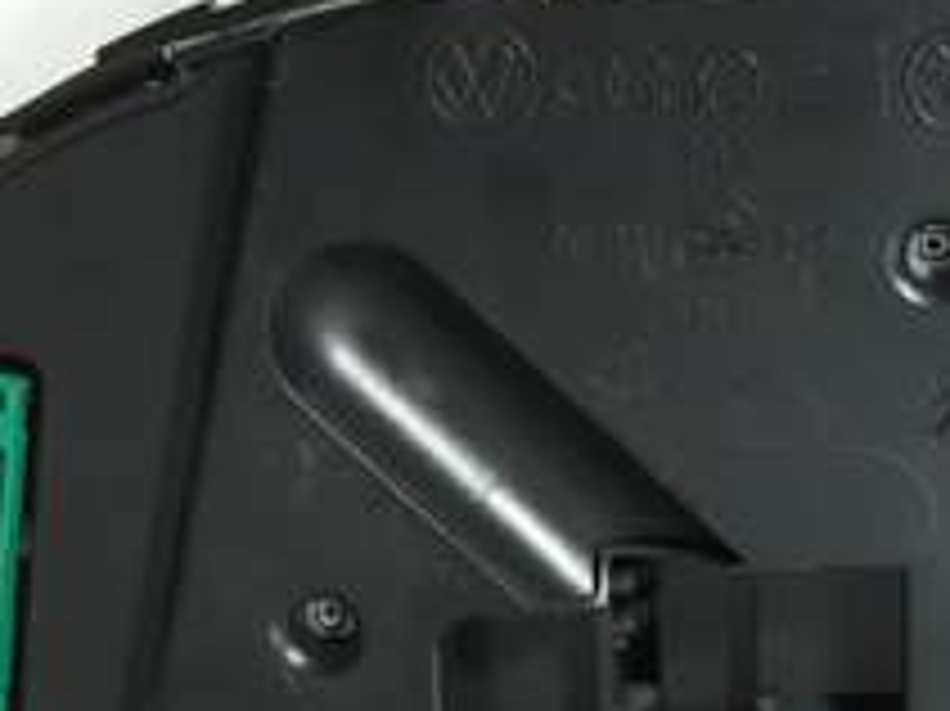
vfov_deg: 17.1
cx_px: 1081
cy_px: 621
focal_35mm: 85
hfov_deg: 21.7
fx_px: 2331
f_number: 1.8
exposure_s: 1/101
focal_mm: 3.99
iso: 20
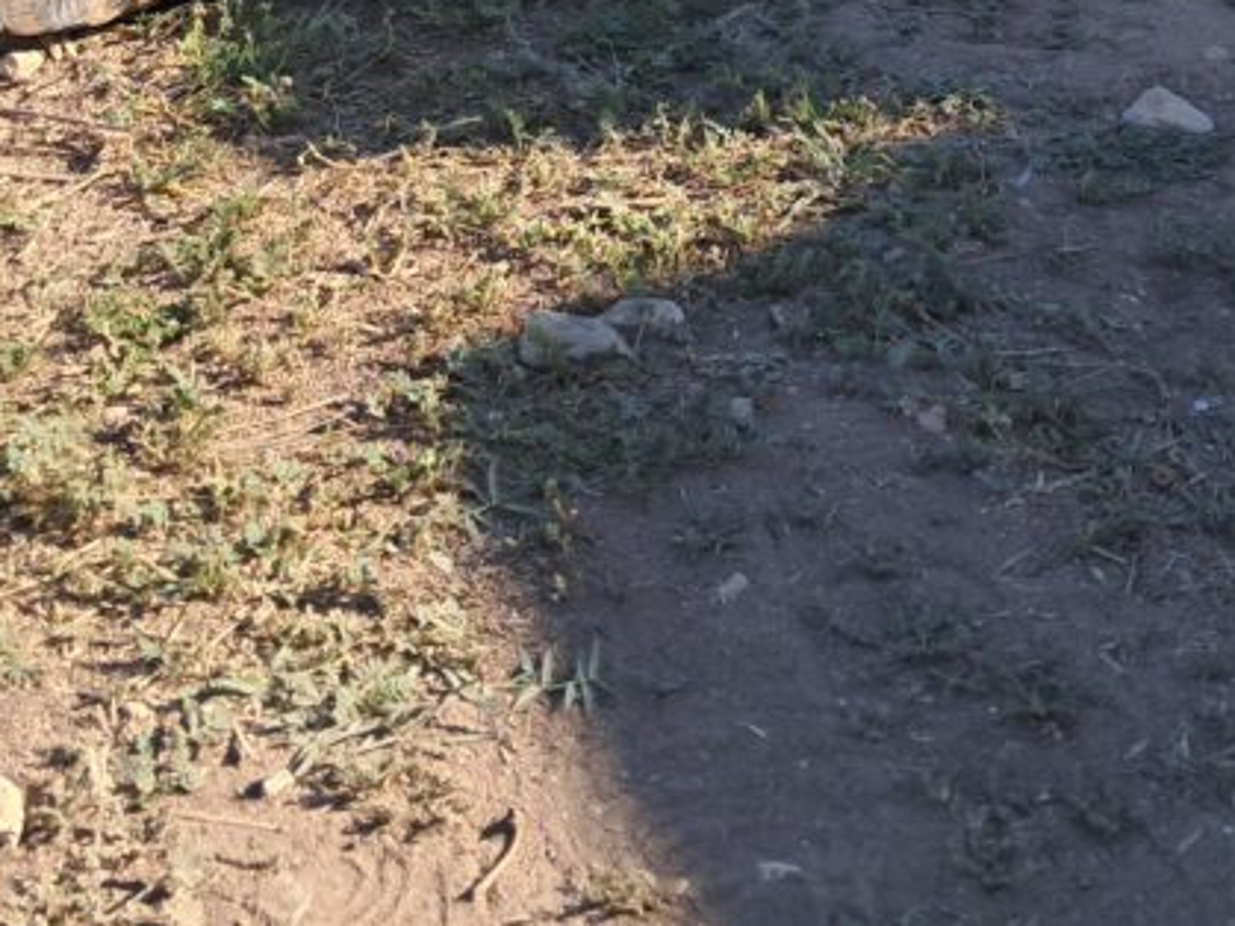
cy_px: -171
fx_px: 2354
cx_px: 699
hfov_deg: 29.4
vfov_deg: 20.8
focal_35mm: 66
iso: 50
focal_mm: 4
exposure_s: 1/362
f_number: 1.8
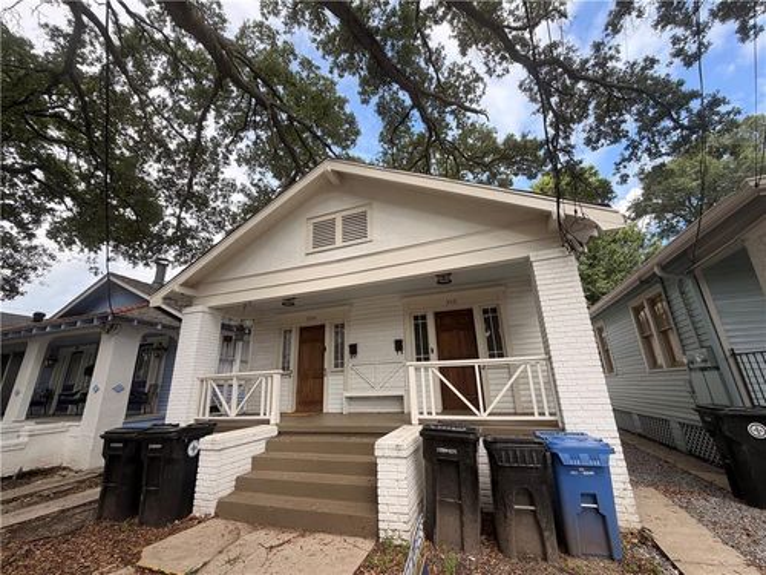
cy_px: 288
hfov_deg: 102.1
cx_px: 383
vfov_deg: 85.7
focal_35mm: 14
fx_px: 310
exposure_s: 1/502
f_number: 2.2
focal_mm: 2.22
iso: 40
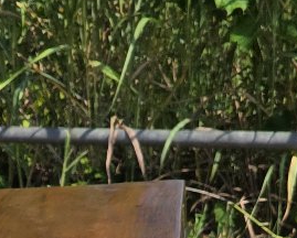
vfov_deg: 5.0
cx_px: -110
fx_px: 2641
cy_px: 651
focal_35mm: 300
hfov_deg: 6.4
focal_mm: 7.9
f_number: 2.4
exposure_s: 1/2246
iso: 50
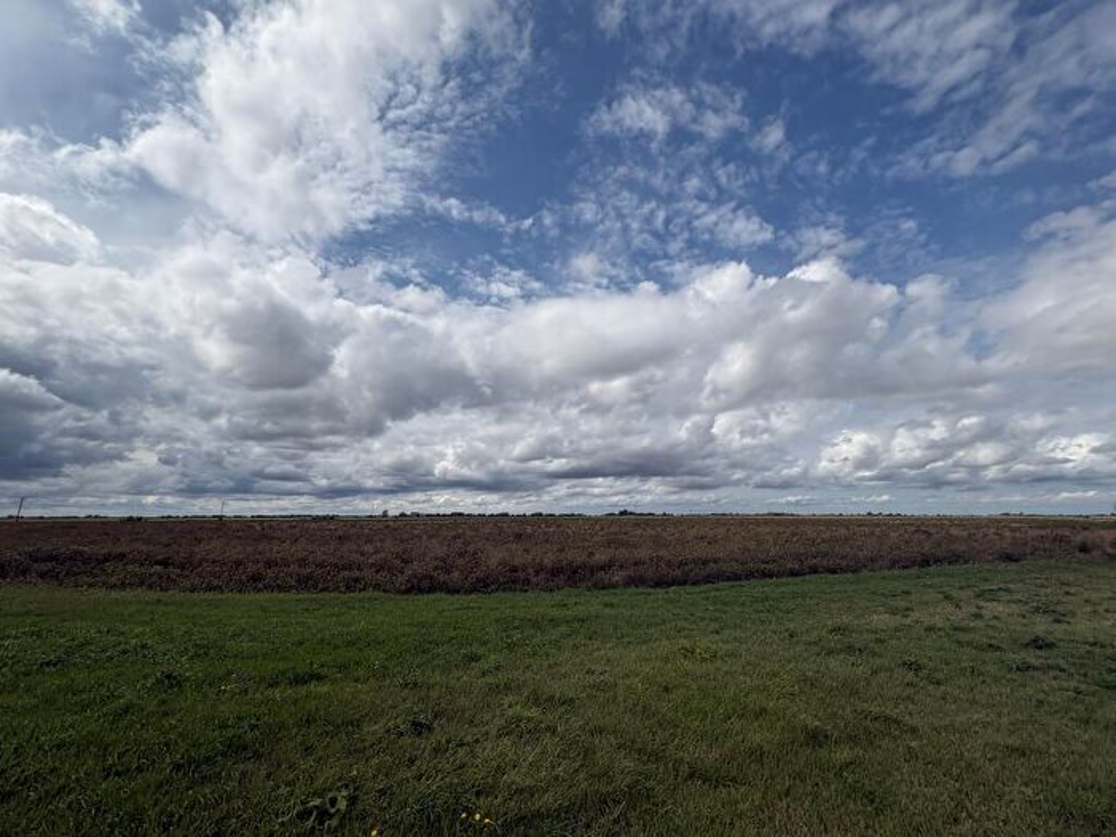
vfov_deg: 85.7
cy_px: 418
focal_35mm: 14
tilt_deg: +13.2
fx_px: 451
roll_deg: +0.5
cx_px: 558
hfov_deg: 102.1
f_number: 2.2
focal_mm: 2.22
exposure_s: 1/5650
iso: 50
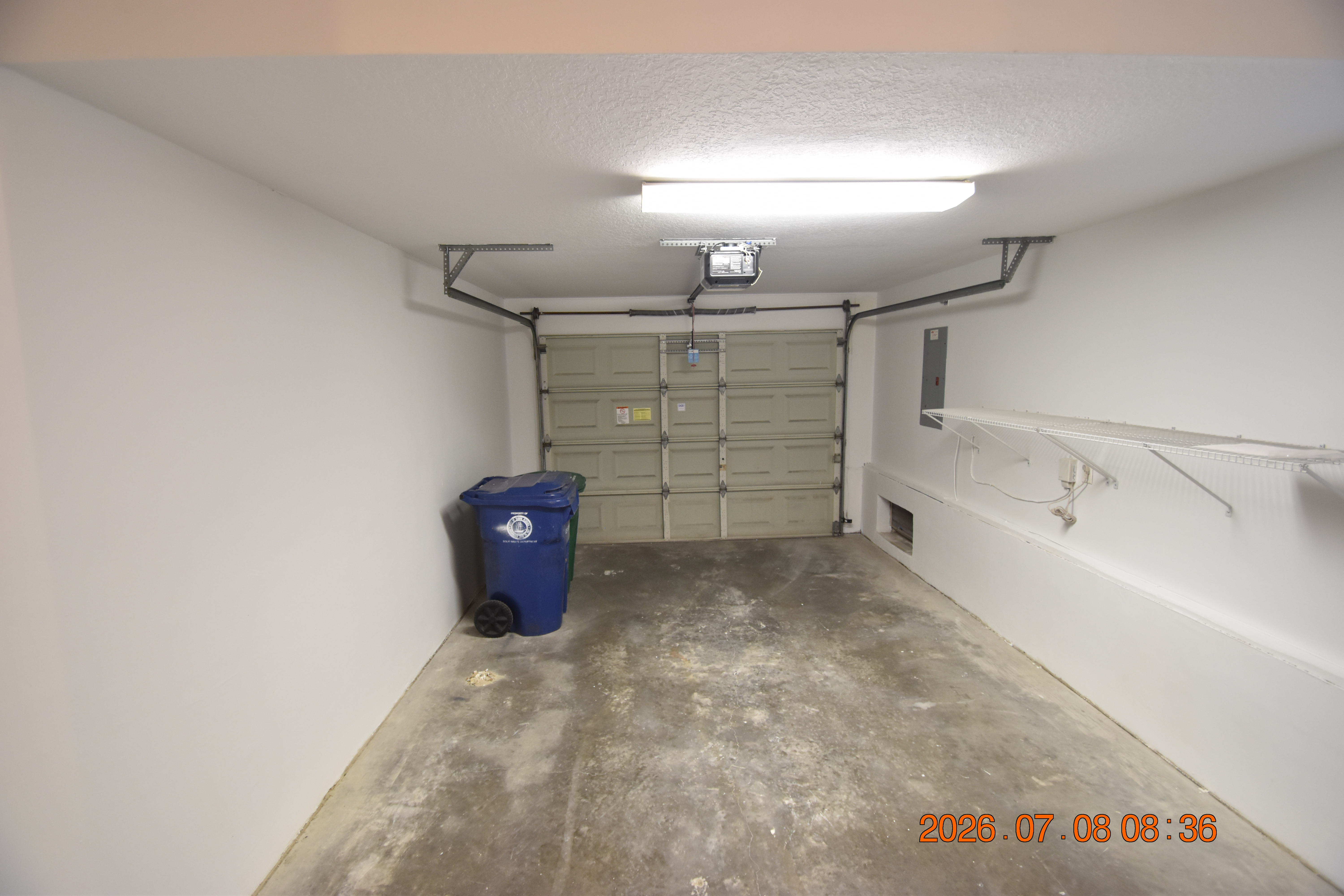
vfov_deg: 77.3
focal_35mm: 15
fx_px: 560
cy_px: 448
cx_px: 672
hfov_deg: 100.4
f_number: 3.5
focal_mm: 10
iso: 800
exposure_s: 1/20
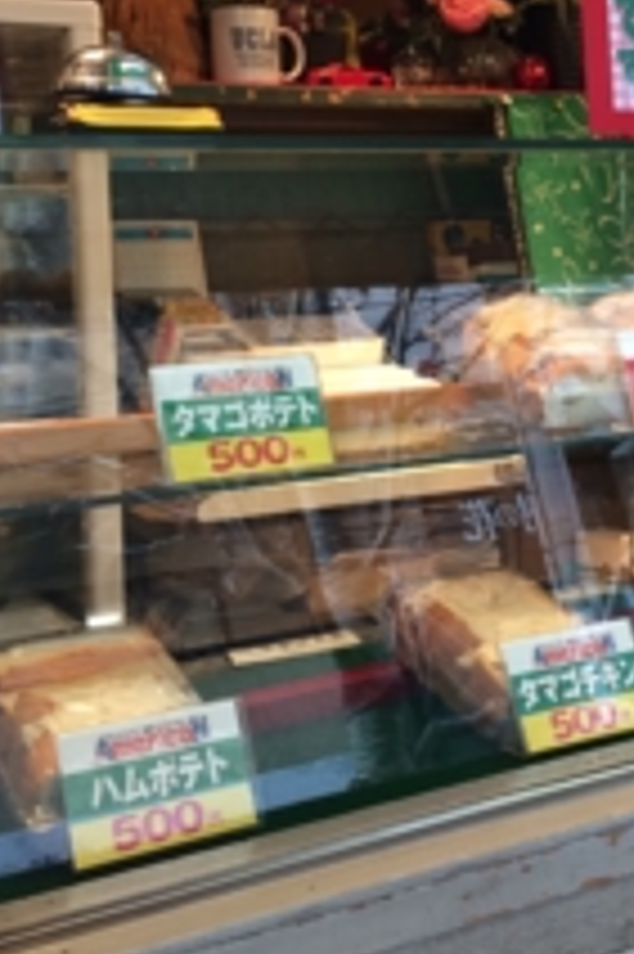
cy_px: 310
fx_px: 1561
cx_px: 589
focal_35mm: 59
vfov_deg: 33.6
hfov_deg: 22.3
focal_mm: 4.12
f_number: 2.2
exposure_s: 1/30
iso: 64
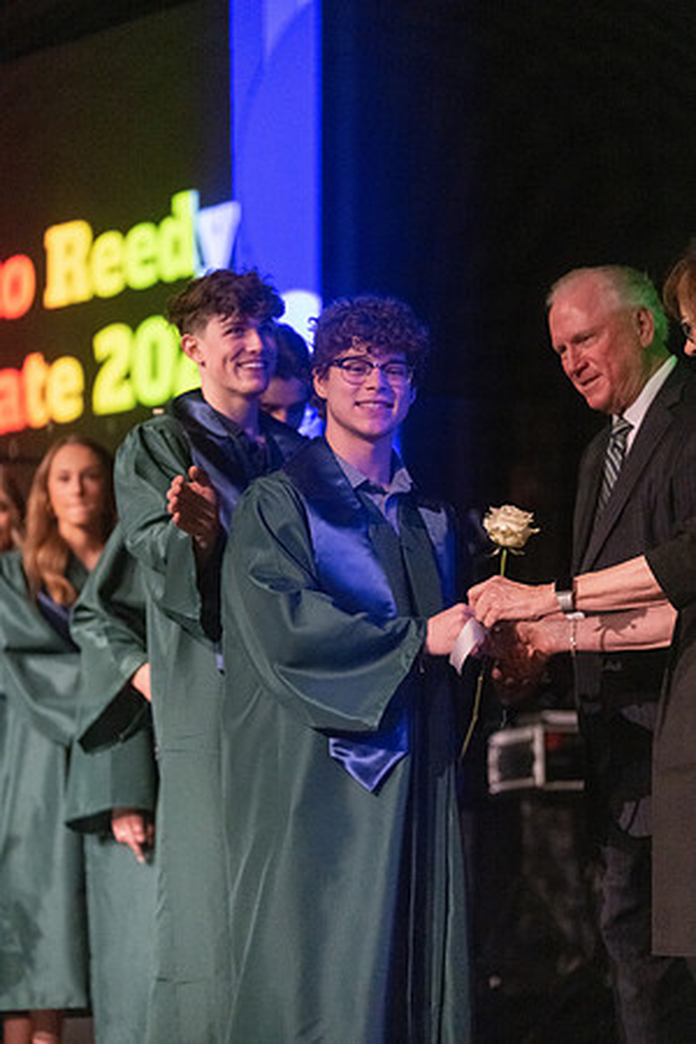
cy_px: 522
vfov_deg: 17.6
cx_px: 348
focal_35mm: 116
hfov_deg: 11.8
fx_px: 3364
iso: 16000
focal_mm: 116
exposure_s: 1/1000
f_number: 2.8
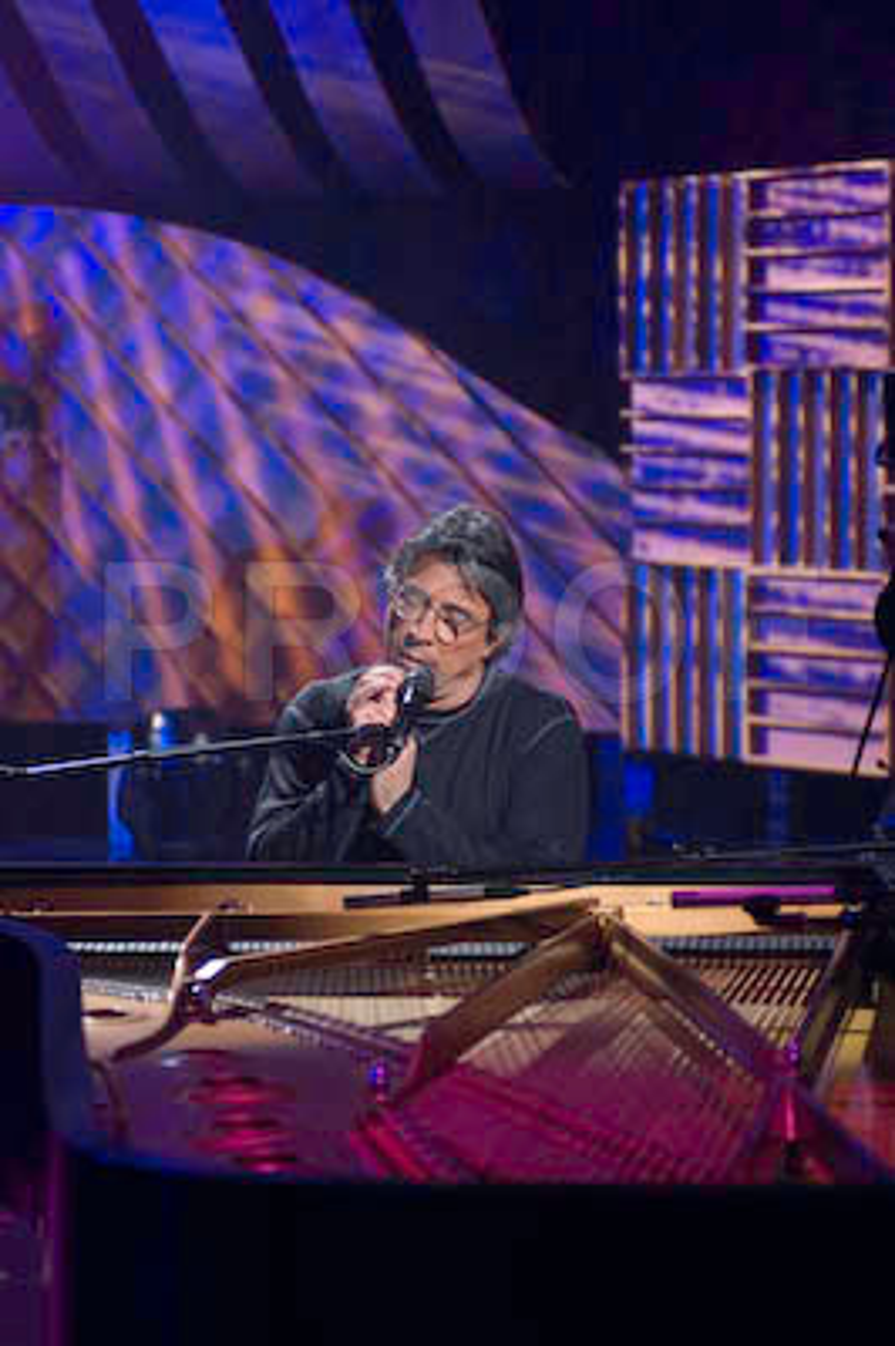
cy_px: 673
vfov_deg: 19.5
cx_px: 448
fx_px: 3922
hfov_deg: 13.0
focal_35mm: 105
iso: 800
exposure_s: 1/80
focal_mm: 70
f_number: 2.8
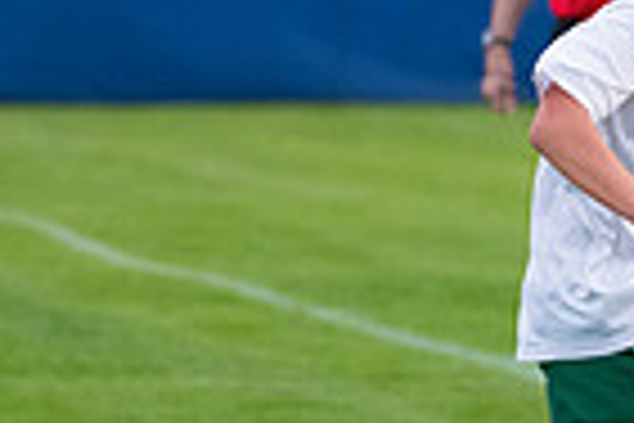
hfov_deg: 1.7
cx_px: 1174
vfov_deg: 1.1
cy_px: 187
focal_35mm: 1197
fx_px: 21079
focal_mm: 290
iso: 3200
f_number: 5.6
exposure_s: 1/2000
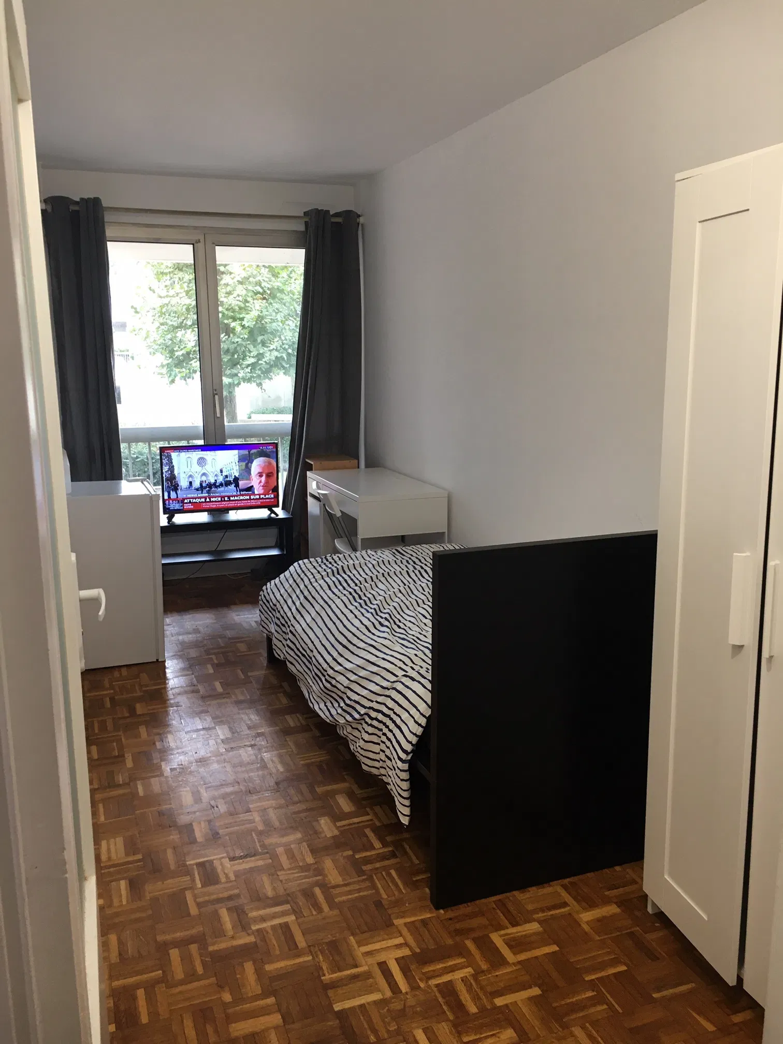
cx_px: 392
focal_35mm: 29
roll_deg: +0.6
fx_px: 875
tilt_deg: -11.0
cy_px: 522
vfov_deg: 61.7
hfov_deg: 48.2
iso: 100
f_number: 2.2
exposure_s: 1/33
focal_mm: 4.15
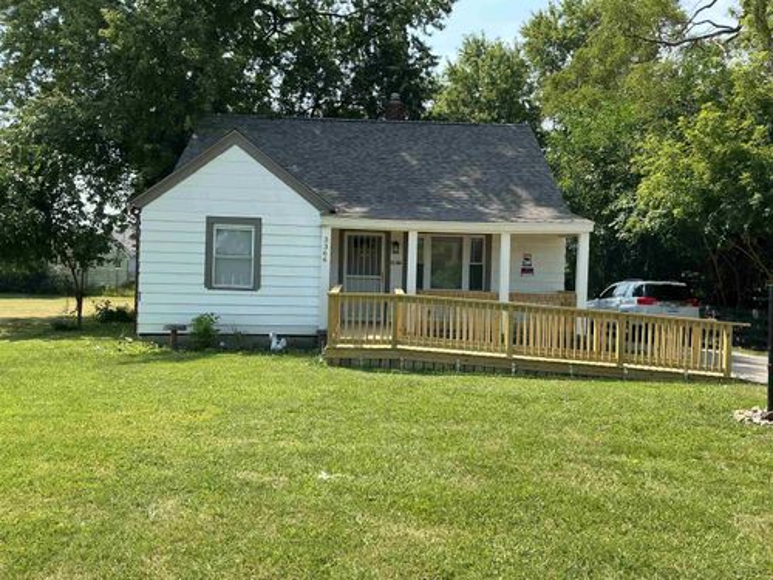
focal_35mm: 29
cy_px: 290
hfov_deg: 61.7
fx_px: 648
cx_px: 386
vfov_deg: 48.2
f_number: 1.8
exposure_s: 1/739
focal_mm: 3
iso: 25
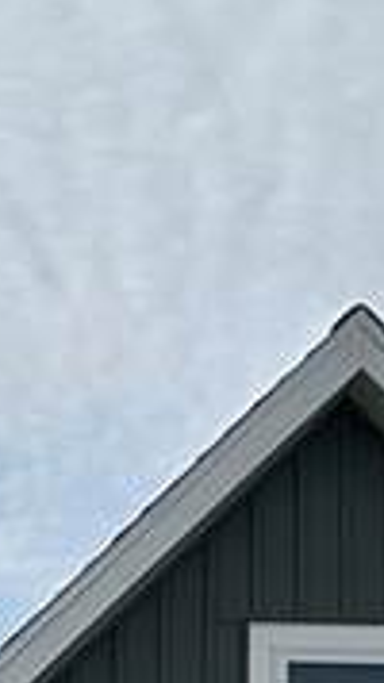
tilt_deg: +4.9
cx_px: -307
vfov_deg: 9.6
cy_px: 1519
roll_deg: -0.9
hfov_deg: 5.8
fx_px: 3696
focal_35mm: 204
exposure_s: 1/8696
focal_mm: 5.7
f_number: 1.5
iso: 50
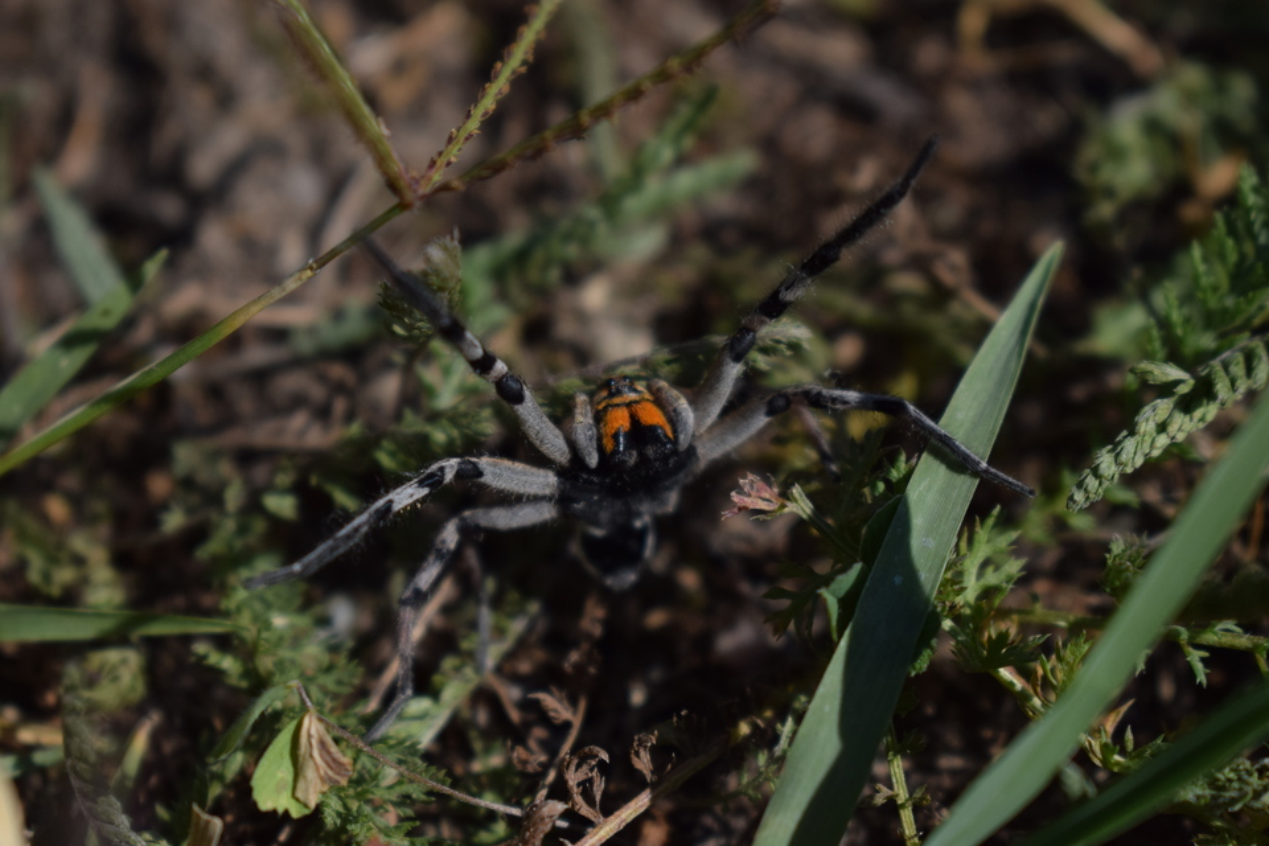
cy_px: 423
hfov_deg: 24.6
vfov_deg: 16.6
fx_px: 2908
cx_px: 634
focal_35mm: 82
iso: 400
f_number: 5.6
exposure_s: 1/4000
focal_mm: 55
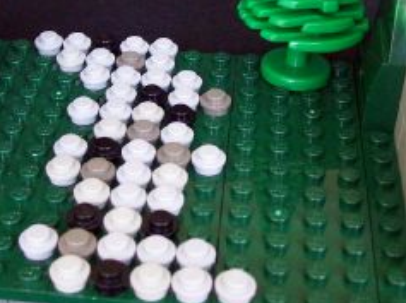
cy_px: 76
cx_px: 147
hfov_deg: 25.6
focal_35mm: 76
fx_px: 890
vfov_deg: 19.2
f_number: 3
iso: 160
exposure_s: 1/15.8
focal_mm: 7.6
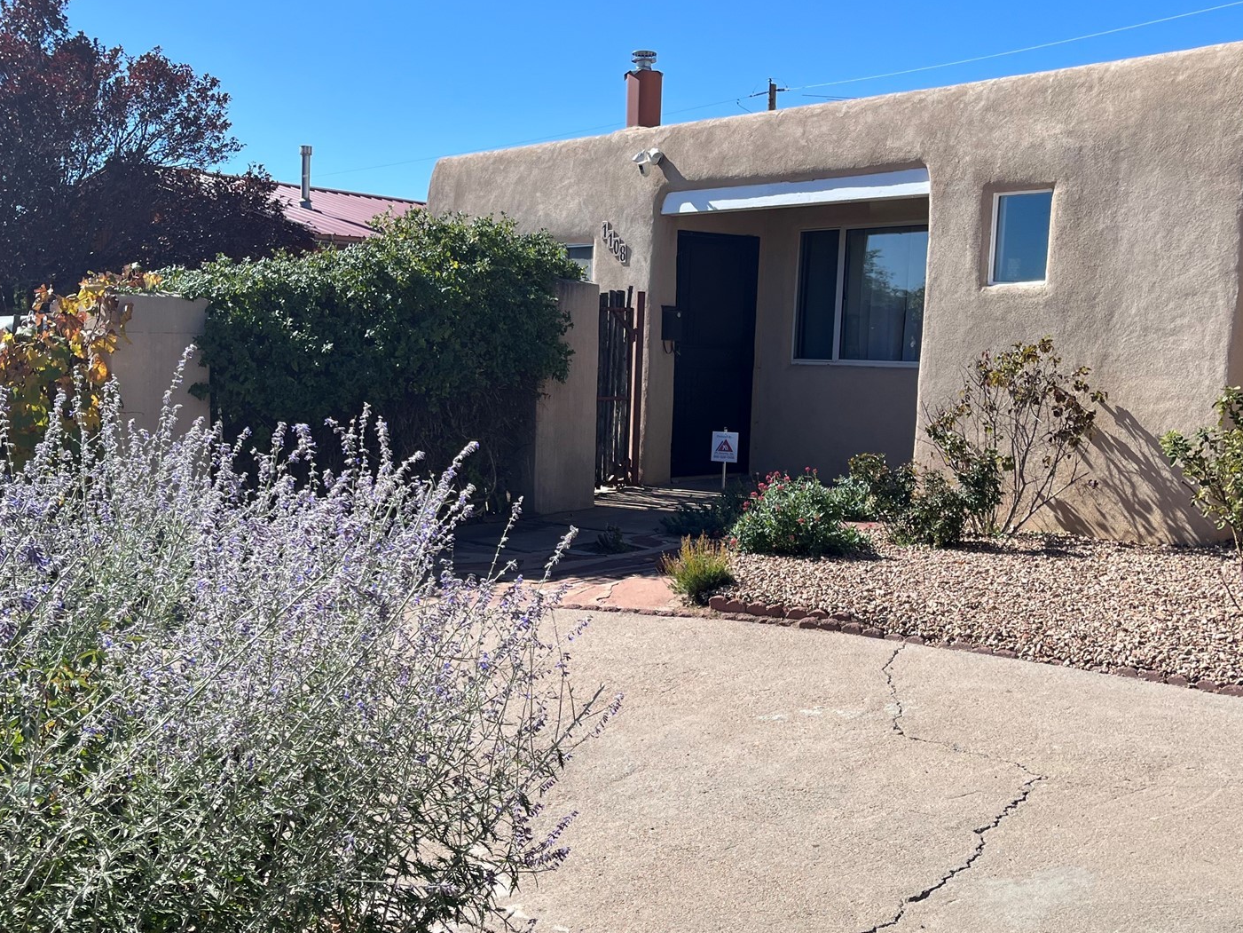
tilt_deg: -6.7
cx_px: 553
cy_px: 521
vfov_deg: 37.7
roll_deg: -2.0
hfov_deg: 48.9
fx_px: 1365
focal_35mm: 38
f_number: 1.6
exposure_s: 1/2967
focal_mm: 5.1
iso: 50
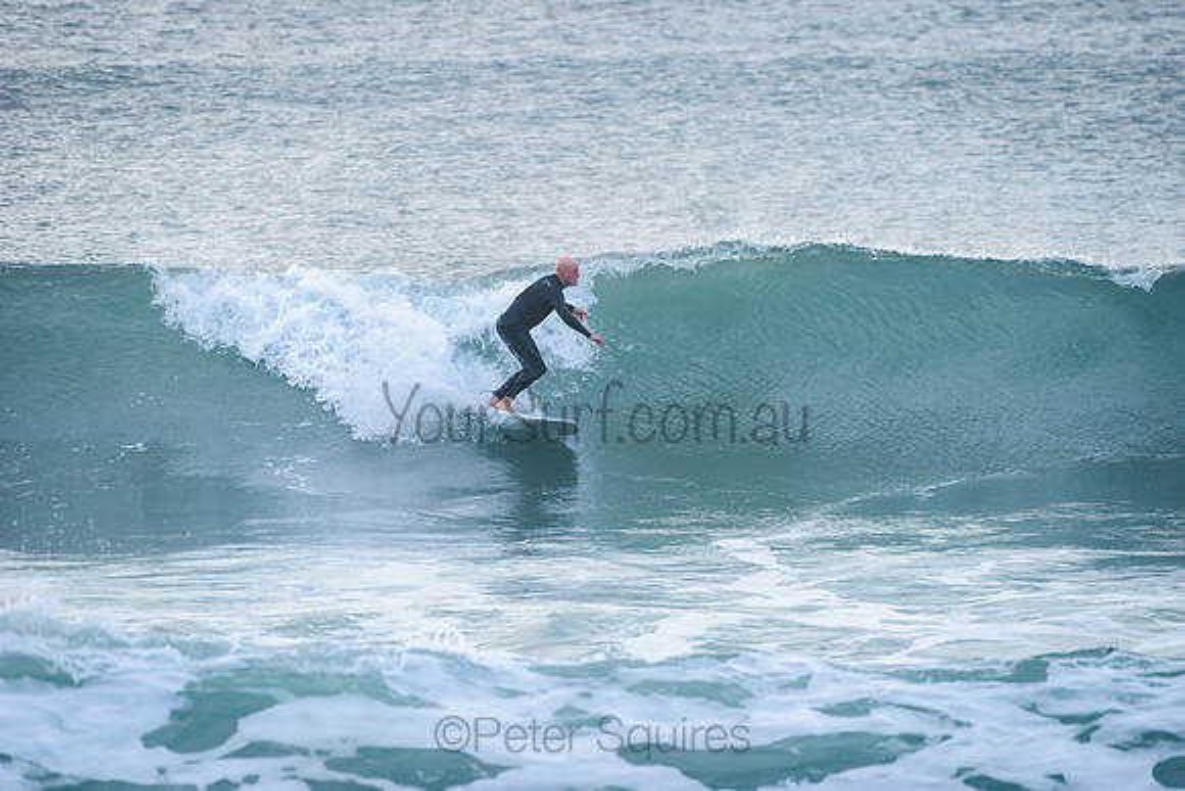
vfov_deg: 2.7
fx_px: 16554
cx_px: 592
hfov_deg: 4.1
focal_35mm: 503
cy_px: 396
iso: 450
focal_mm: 500
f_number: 5.6
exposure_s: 1/1000
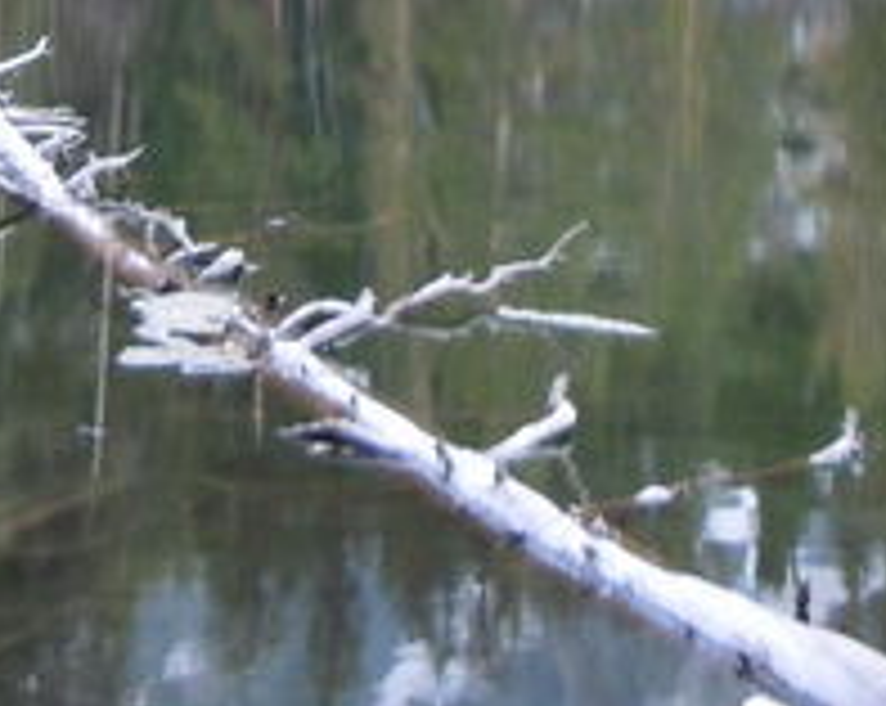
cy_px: -423
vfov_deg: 12.2
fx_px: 3116
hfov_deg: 16.2
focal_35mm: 119
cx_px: 486
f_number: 3.5
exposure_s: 1/60
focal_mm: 5.4
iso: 200
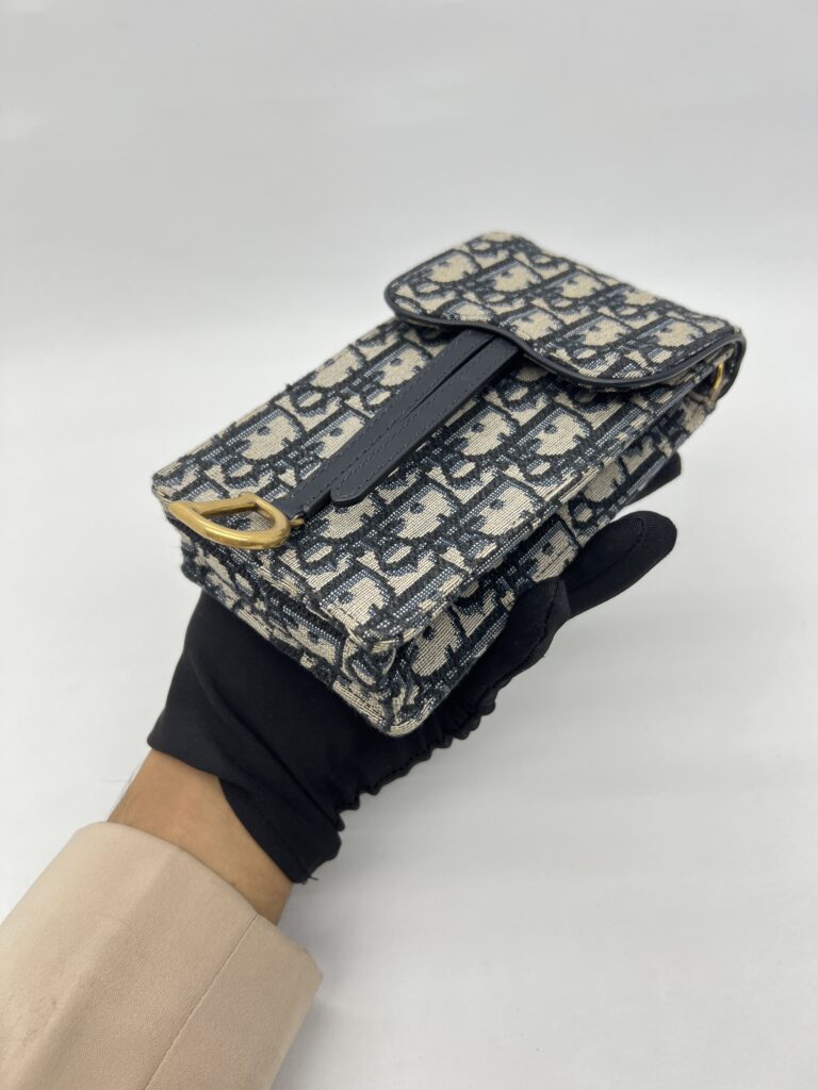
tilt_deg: -44.8
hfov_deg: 53.1
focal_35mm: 26
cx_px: 409
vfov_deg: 67.3
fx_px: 819
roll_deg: +7.3
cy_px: 545
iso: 40
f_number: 1.5
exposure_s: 1/100
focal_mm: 5.7
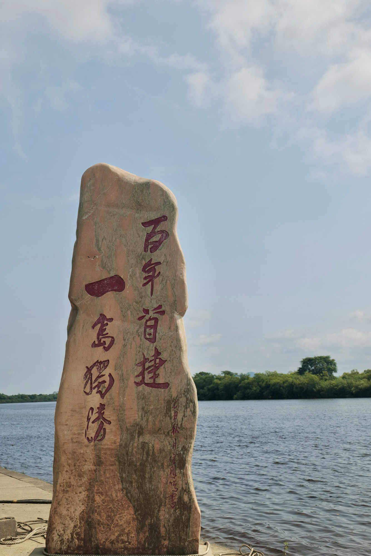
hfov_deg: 36.0
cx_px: 186
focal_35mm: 37
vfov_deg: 51.9
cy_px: 278
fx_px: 572
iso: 100
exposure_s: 1/250
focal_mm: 37
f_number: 7.1
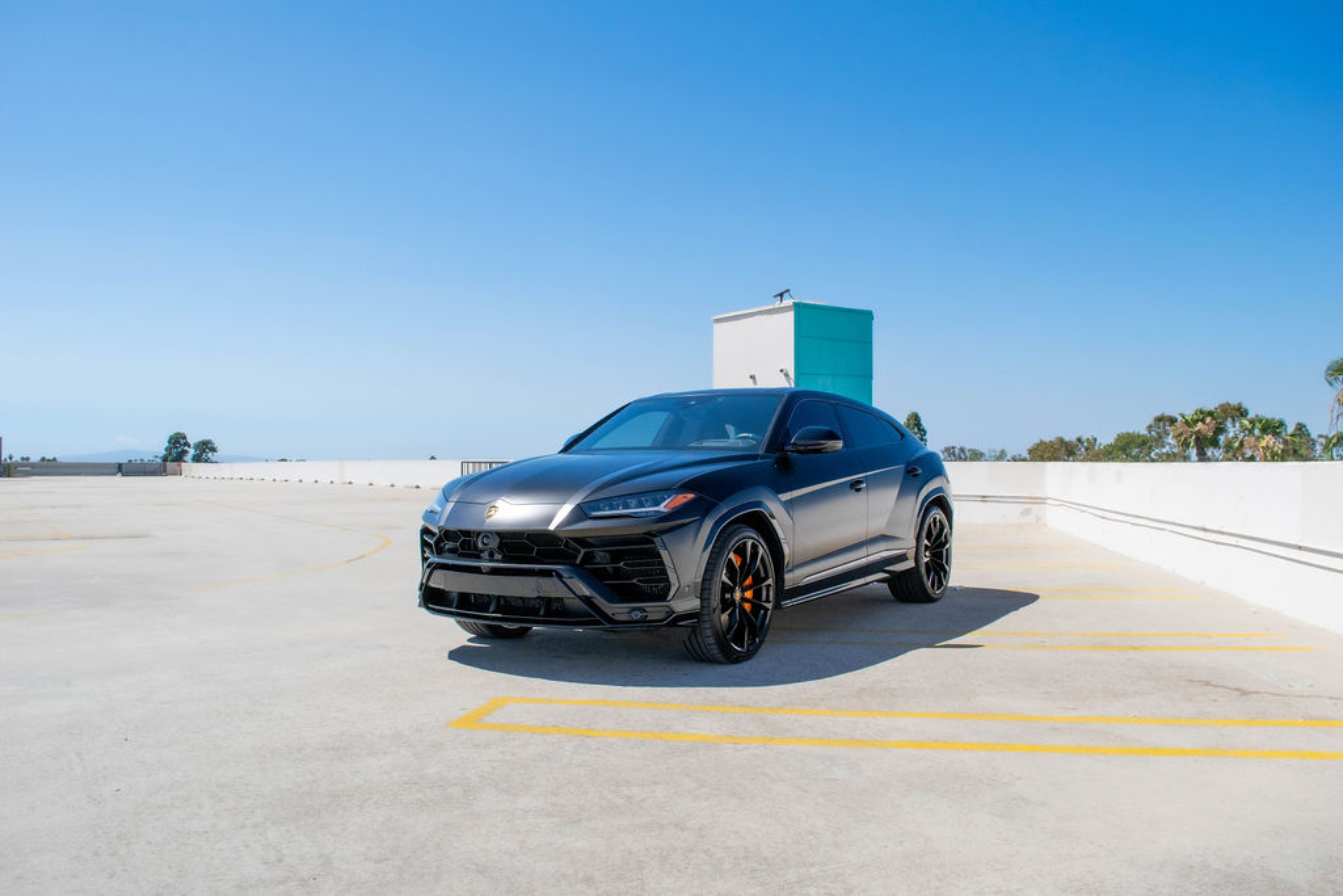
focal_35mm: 27
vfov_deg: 47.9
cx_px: 672
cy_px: 448
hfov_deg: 67.4
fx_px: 1007
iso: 400
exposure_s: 1/2000
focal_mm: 18
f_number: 8
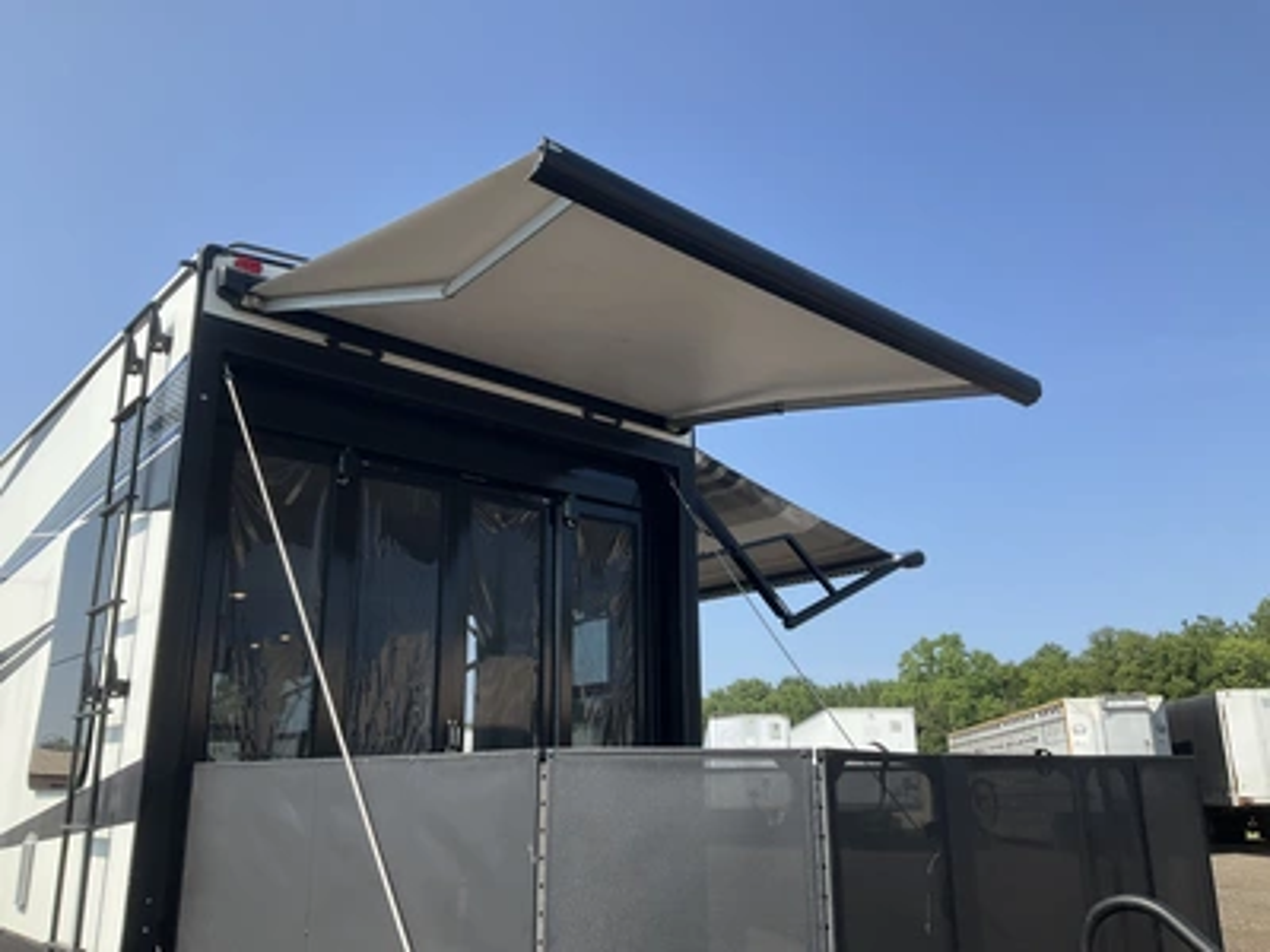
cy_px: 476
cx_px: 635
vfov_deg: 48.2
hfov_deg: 61.7
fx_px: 1064
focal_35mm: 29
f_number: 1.8
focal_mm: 3
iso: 25
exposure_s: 1/1221
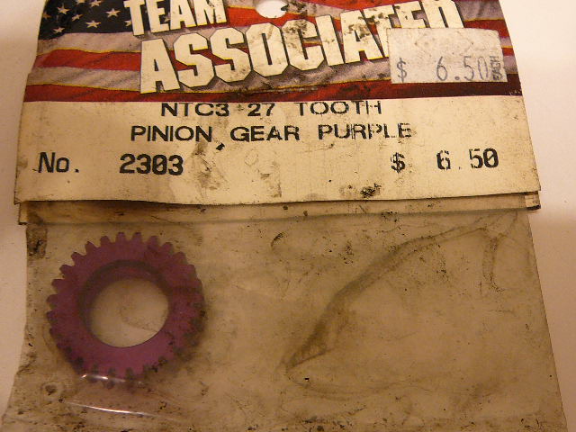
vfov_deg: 28.6
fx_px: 849
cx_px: 288
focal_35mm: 51
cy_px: 216
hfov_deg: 37.5
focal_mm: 6.1
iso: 200
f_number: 3.1
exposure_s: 1/13
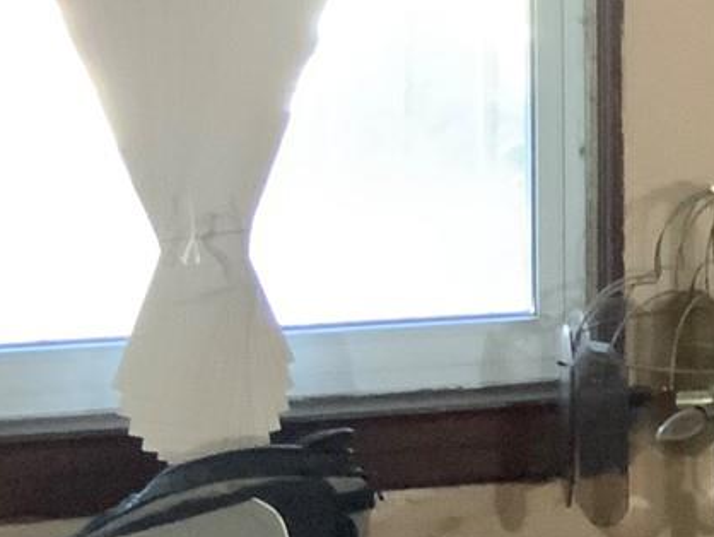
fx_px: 2931
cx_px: 1580
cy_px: 51
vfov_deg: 10.4
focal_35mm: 142
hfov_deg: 11.9
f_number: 1.8
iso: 500
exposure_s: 1/30
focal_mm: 3
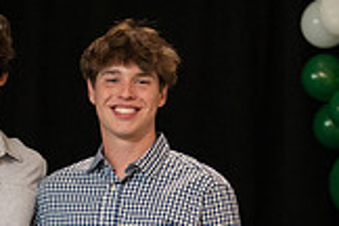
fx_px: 1987
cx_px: 78
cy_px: 400
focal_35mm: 211
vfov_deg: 6.4
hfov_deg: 9.7
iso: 1600
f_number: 1.2
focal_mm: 50
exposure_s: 1/320
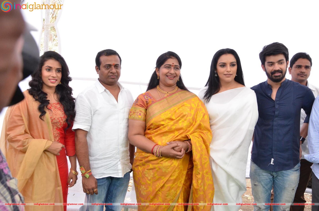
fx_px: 279
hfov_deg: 59.6
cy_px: 106
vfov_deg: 41.5
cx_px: 160
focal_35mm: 32
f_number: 6.3
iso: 2000
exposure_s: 1/125
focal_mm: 21
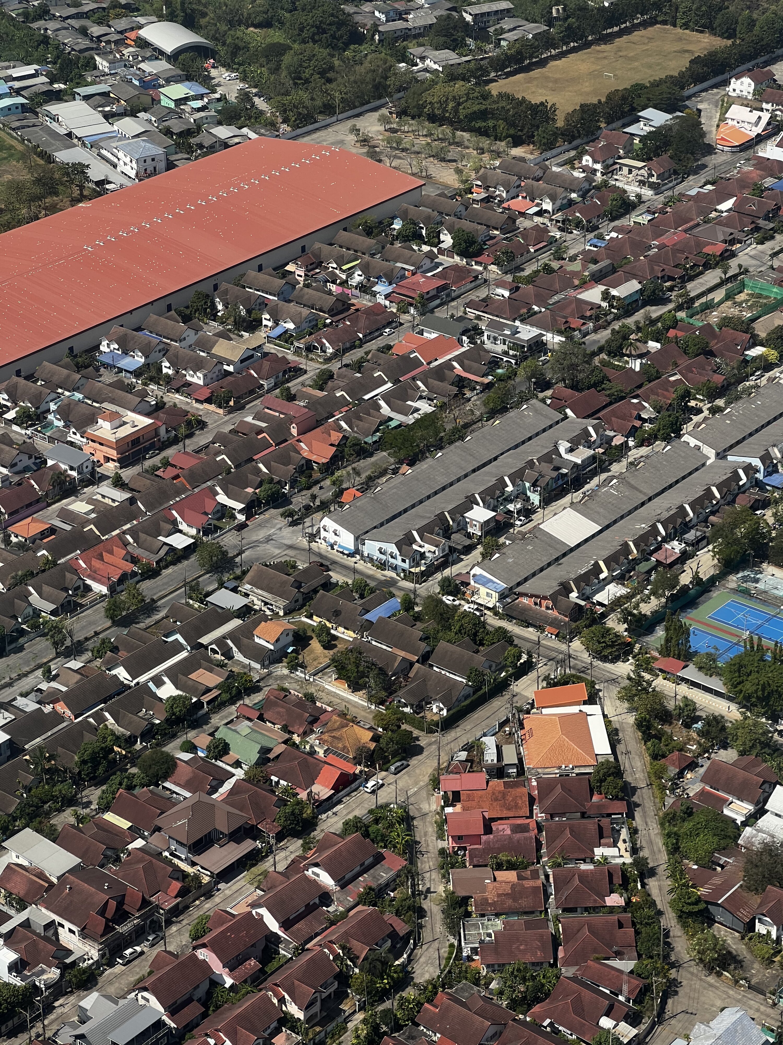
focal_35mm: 77
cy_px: 522
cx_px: 392
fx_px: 2322
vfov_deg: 25.3
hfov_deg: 19.1
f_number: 2.8
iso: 32
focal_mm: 9
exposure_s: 1/589
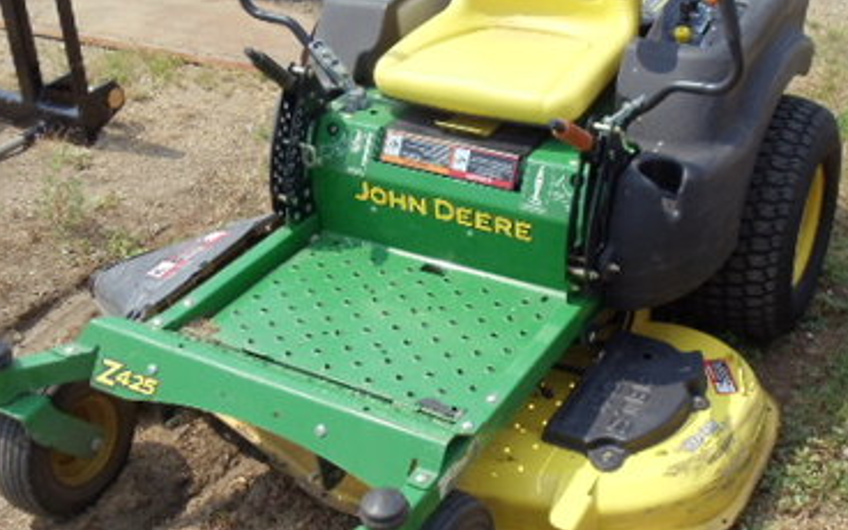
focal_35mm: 69
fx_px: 1595
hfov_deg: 29.8
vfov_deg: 18.9
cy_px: 228
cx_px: 459
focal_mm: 6
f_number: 7.1
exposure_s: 1/200
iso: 80
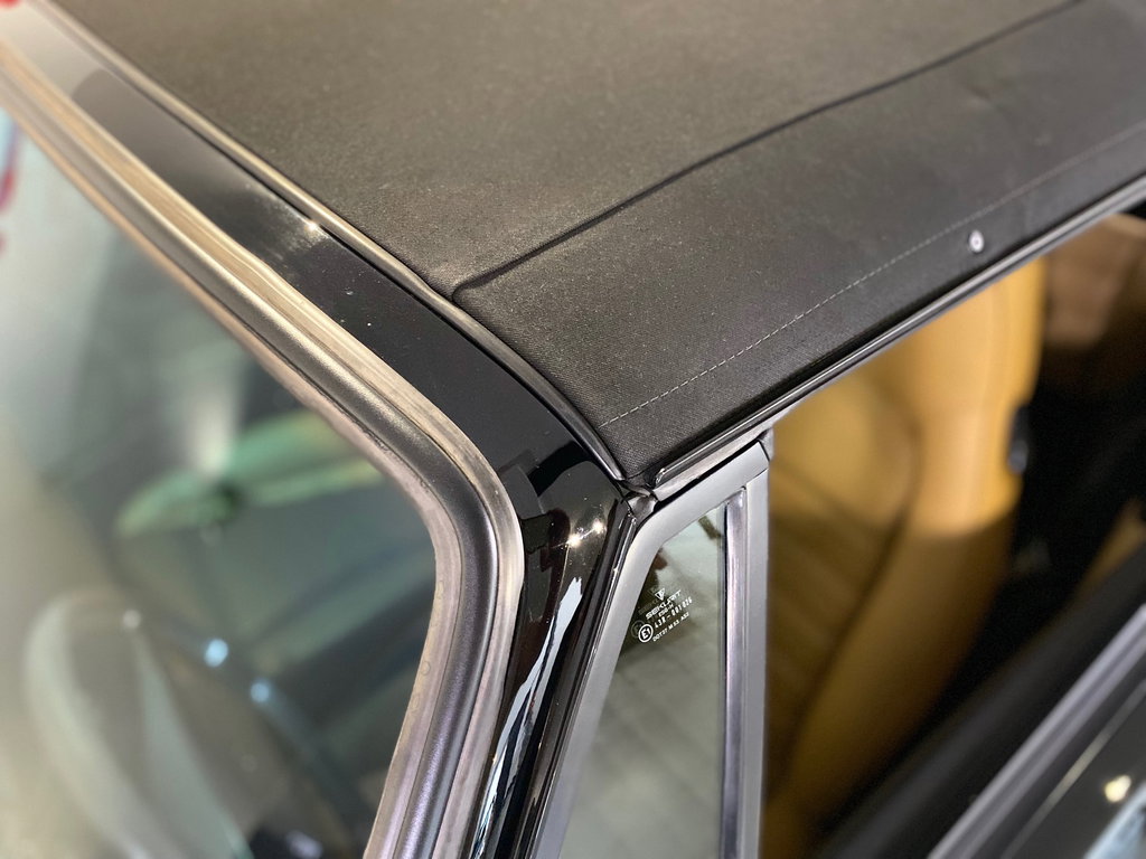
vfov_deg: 53.1
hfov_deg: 67.3
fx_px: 861
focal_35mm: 26
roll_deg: +2.9
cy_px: 430
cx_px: 573
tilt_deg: -41.4
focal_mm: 4.25
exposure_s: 1/30
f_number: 1.8
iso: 800
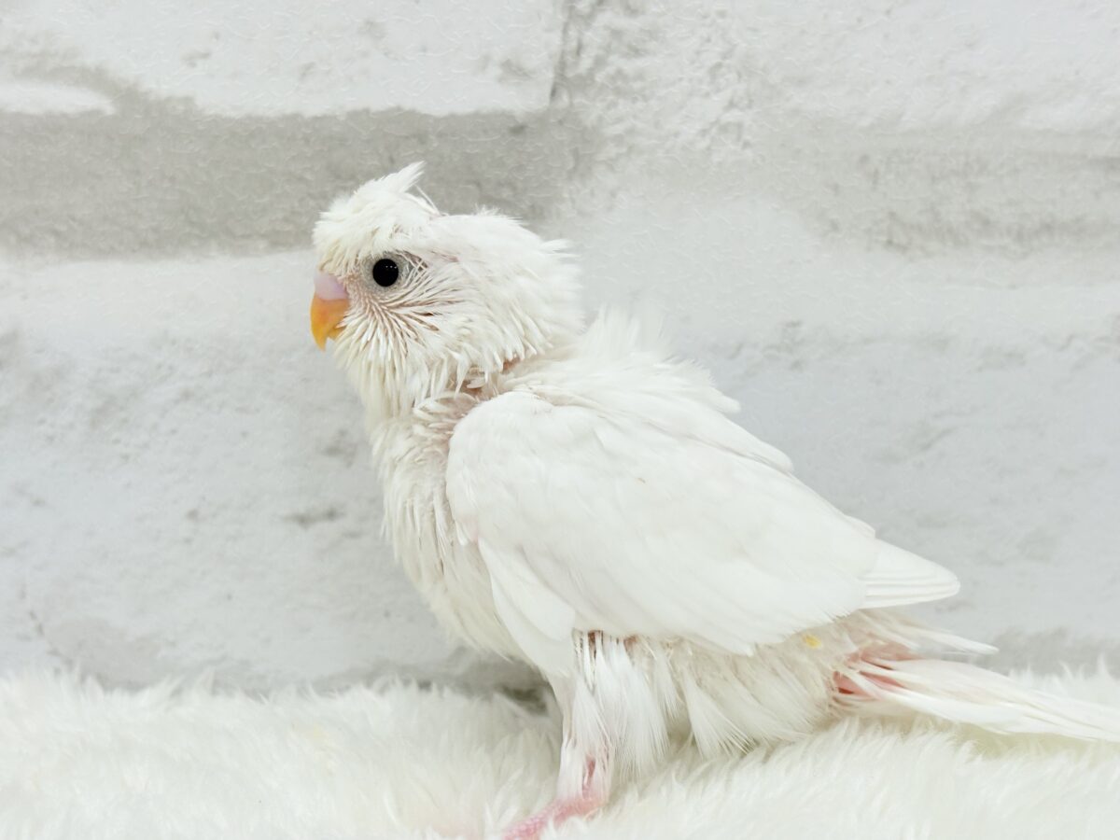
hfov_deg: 36.8
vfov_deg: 28.0
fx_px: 1682
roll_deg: -0.3
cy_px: 420
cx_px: 560
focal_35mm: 52
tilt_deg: -8.1
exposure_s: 1/100
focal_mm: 5.96
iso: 50
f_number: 1.6
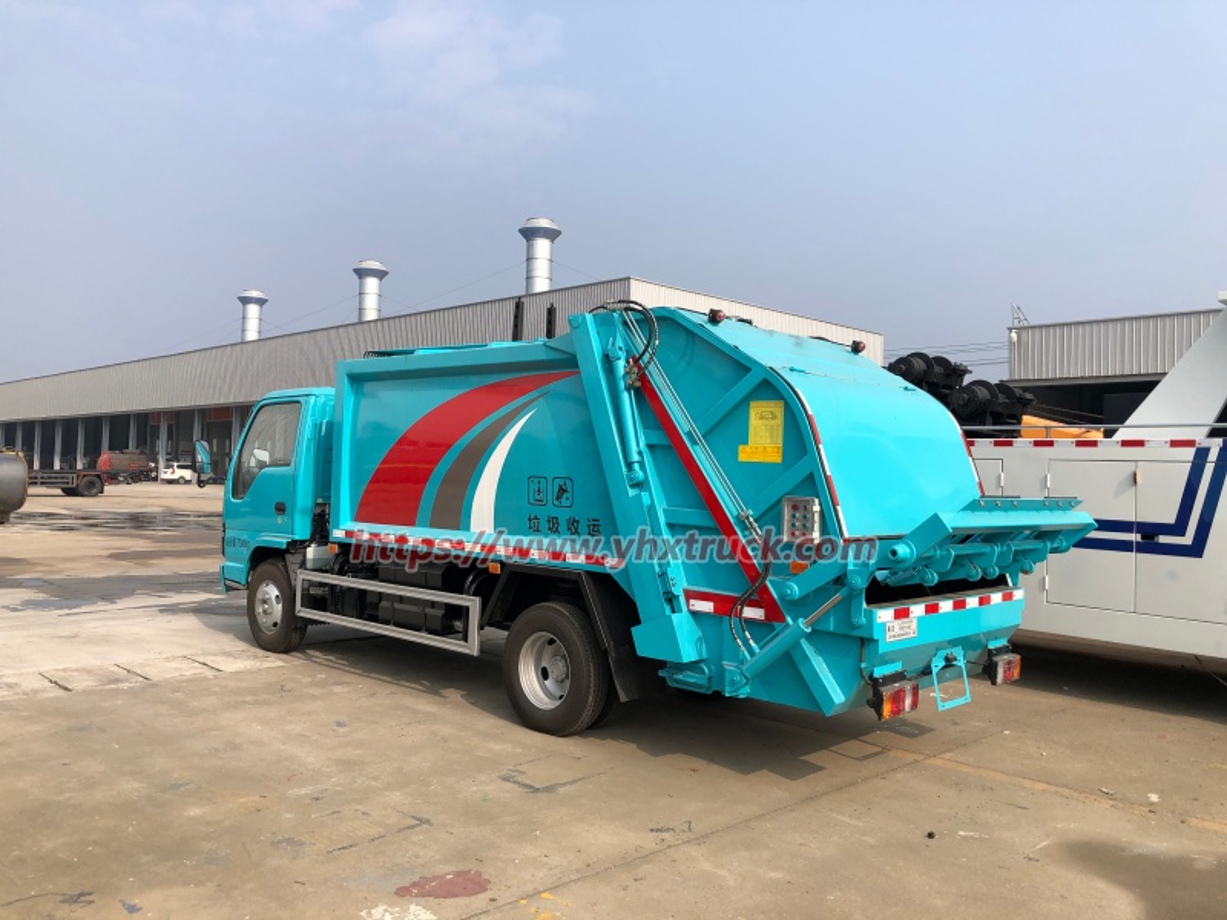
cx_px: 614
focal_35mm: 28
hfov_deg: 63.4
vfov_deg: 49.7
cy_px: 460
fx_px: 992
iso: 20
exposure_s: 1/1845
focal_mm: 3.99
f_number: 1.8
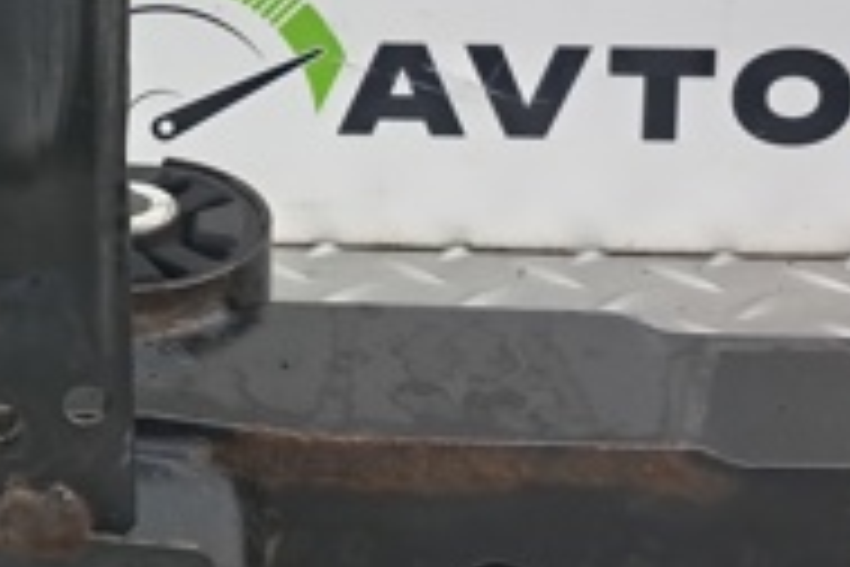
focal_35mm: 95
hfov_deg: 21.1
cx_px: 126
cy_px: -173
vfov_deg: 13.8
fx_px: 2243
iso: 160
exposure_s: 1/50
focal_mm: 4
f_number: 1.8
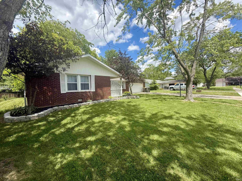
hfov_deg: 102.1
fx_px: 98
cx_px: 121
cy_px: 90
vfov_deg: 85.7
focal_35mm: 14
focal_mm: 2.22
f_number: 2.2
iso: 50
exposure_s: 1/1259
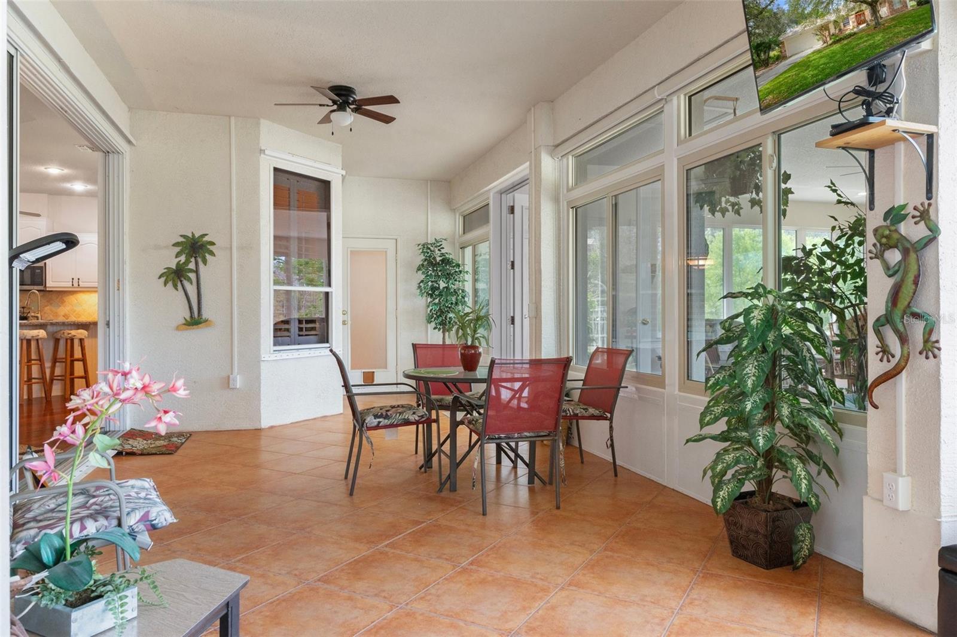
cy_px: 318
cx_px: 478
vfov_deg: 53.1
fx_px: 638
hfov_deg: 73.8
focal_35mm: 24
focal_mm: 16
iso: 320
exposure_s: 1/6
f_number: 8
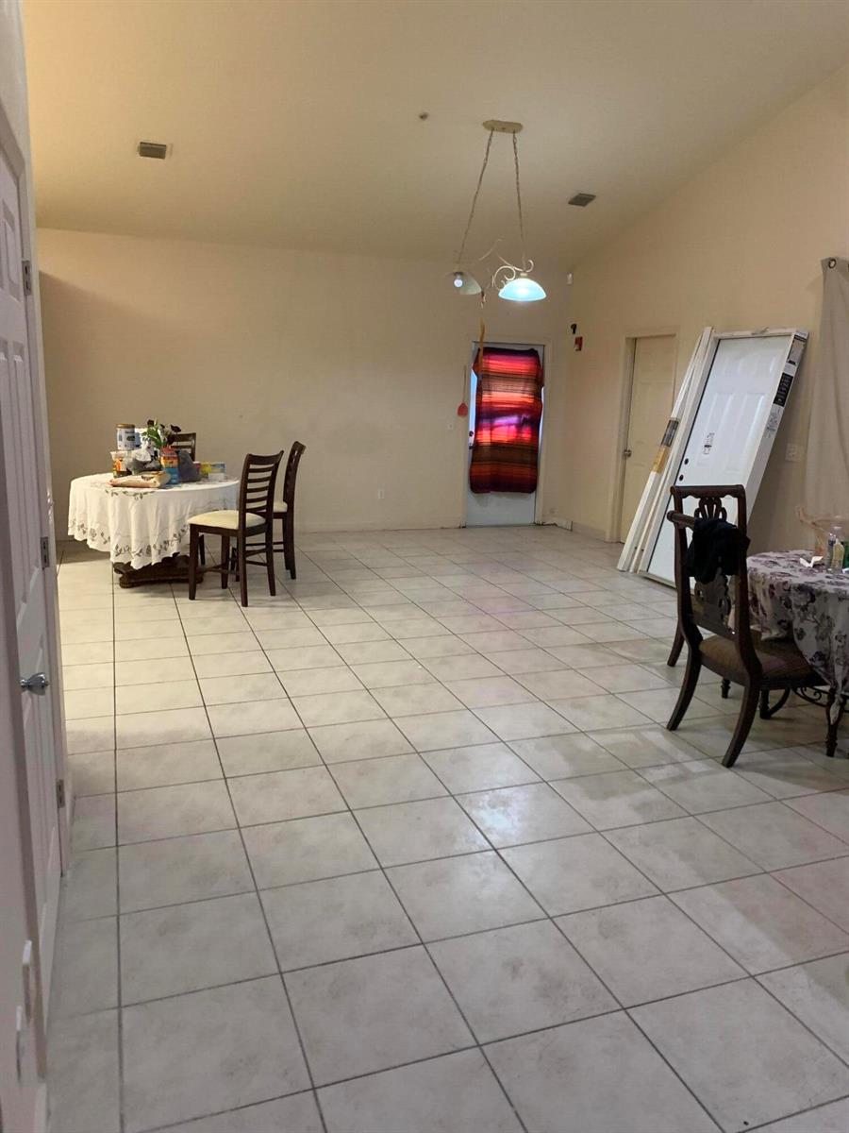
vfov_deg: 67.3
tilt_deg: -9.8
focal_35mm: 26
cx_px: 424
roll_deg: -1.5
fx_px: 850
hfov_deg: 53.1
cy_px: 566
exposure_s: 1/60
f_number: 1.8
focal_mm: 4.25
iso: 320
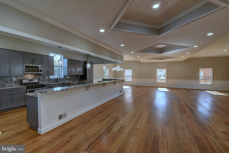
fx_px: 95
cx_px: 114
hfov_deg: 100.4
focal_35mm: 15
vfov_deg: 77.3
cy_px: 76
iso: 200
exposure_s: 1/10
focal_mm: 10
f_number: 10
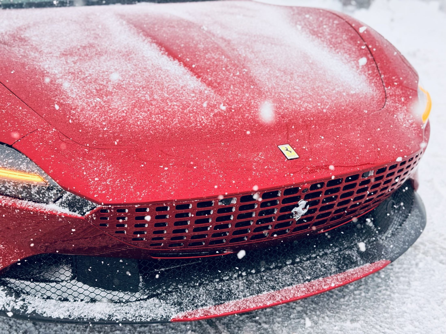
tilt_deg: -15.8
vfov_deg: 30.3
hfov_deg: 39.7
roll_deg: +1.7
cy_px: 167
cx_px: 223
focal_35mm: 48
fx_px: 618
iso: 80
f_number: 1.78
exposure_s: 1/1484
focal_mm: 6.76
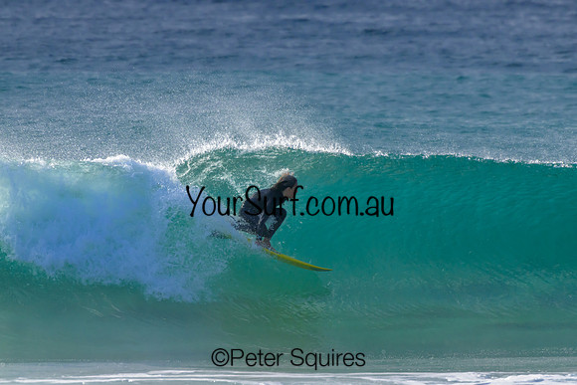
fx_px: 11222
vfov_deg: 2.0
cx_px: 288
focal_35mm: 700
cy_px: 192
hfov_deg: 2.9
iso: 1800
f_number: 11
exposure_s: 1/2000
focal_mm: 700
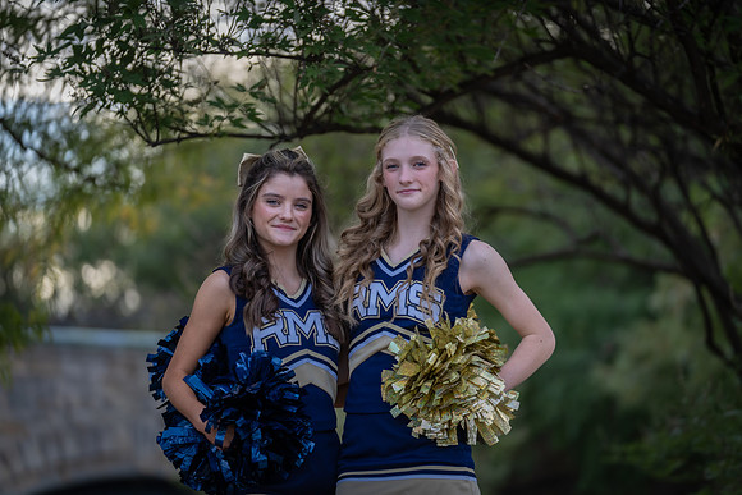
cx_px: 371
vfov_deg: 10.4
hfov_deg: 15.5
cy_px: 248
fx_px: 2721
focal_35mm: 132
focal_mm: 132
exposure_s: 1/400
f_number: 2.8
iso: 160
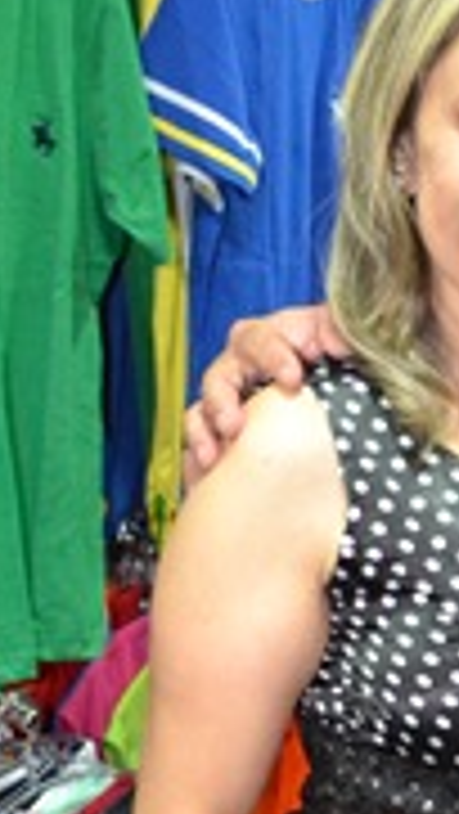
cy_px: 985
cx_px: 929
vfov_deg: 20.0
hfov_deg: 11.0
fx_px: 2161
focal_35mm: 100
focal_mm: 18
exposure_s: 1/60
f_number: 3.5
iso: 3200
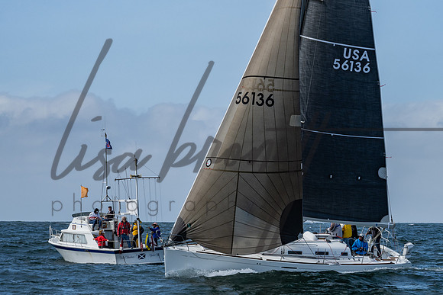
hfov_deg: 12.0
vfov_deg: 8.0
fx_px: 2110
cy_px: 130
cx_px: 295
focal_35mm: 171
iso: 200
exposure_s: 1/1600
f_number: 6.3
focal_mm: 104
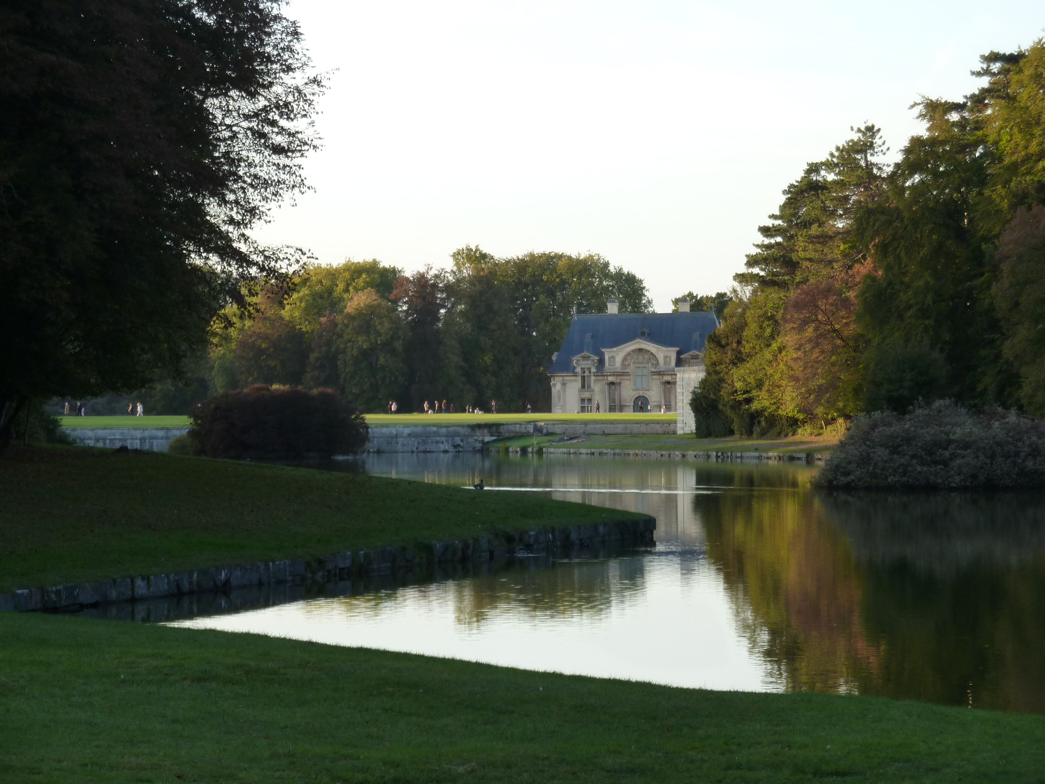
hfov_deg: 16.6
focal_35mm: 119
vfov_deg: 12.5
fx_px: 3592
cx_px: 522
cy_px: 392
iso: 125
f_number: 4.4
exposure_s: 1/80
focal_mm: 19.5
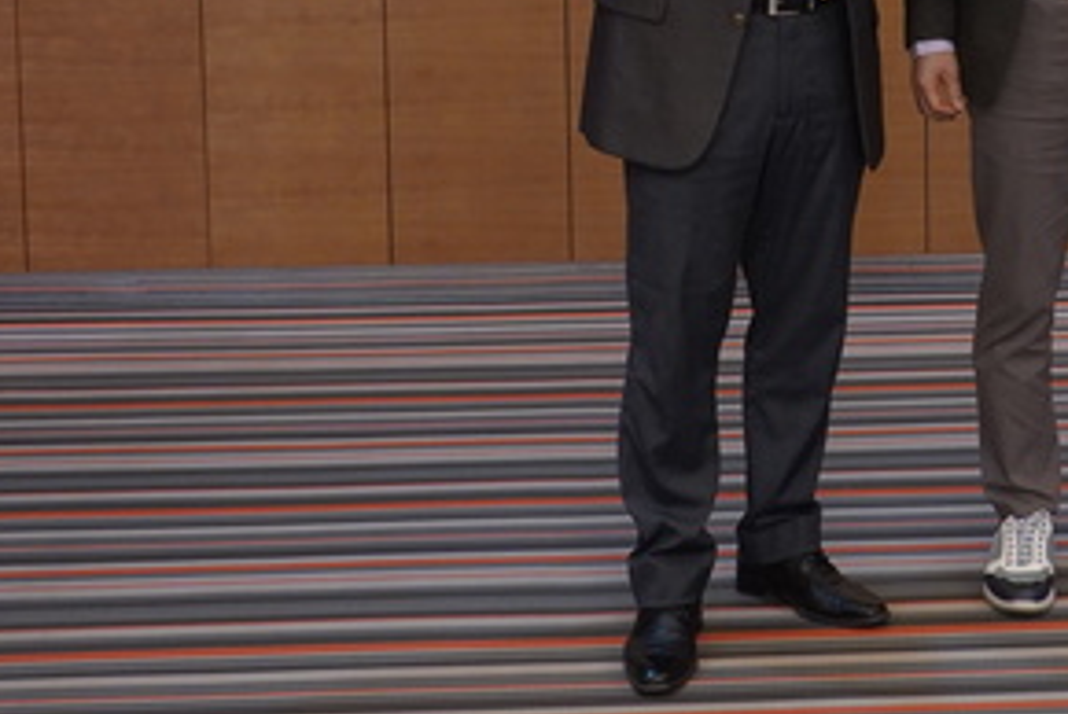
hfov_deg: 24.0
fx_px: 2435
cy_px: -75
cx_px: 969
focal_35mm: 82
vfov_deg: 16.2
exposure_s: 1/30
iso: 800
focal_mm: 12.51
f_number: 3.5
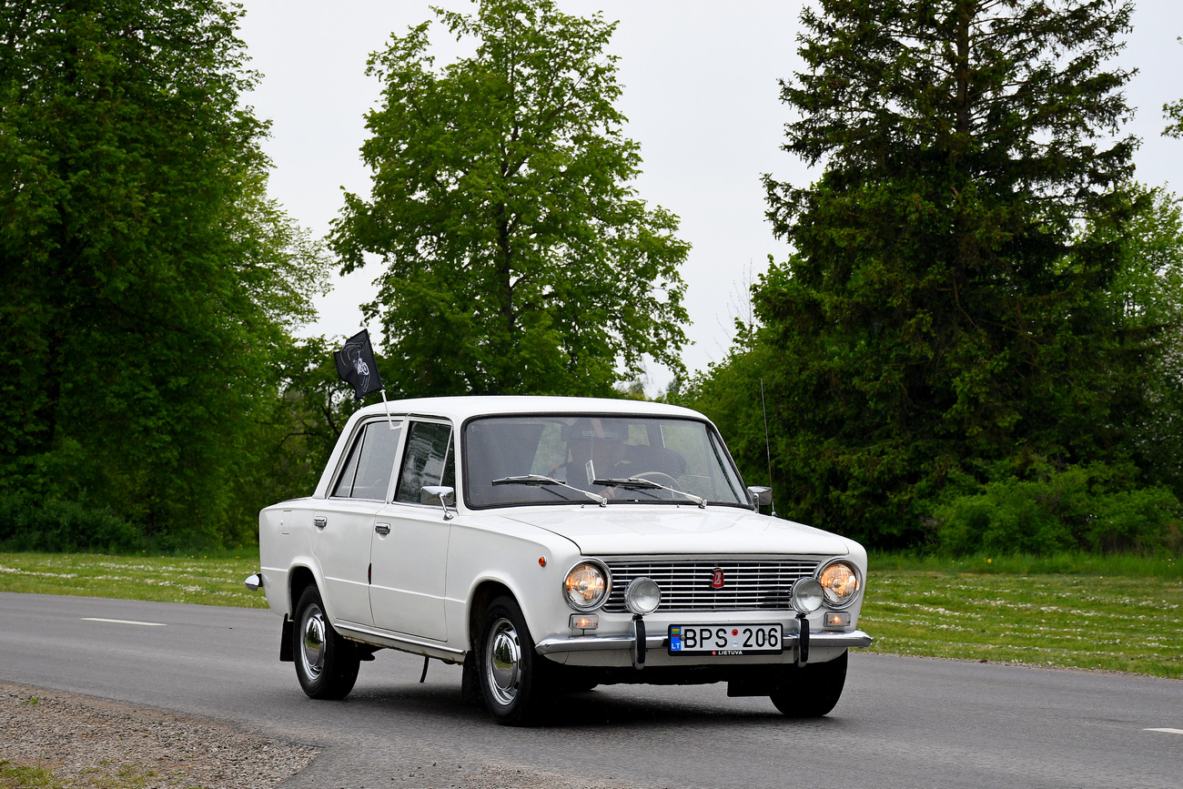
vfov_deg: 16.3
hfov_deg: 24.2
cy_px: 394
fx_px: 2760
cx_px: 592
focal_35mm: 84
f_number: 6.3
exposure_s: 1/640
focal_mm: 56
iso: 400
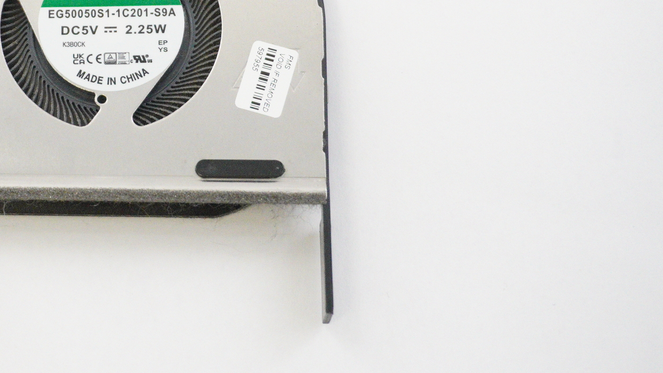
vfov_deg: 11.4
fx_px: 1863
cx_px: 113
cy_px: 69
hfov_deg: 19.9
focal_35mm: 106
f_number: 5.6
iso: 6400
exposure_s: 1/320
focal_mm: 38
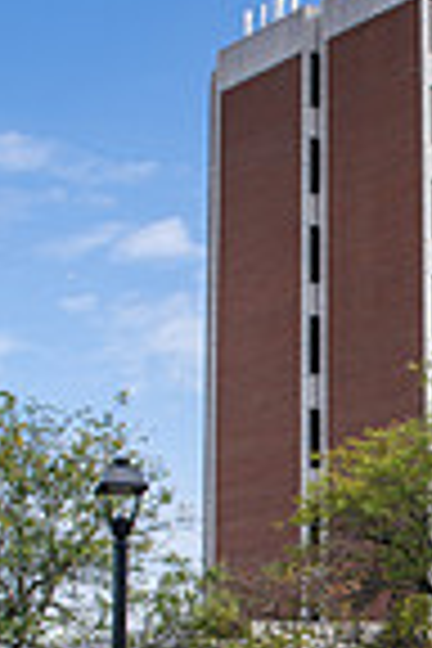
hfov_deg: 15.6
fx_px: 1458
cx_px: 634
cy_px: 567
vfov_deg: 24.4
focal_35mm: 81
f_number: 4
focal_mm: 26
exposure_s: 1/640
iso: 100
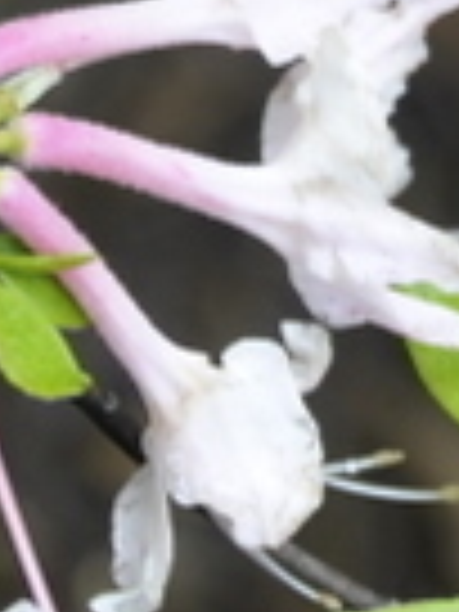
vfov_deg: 4.5
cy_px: -279
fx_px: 7814
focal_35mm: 442
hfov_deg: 3.4
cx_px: 436
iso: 200
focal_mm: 52
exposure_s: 1/40
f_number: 6.3
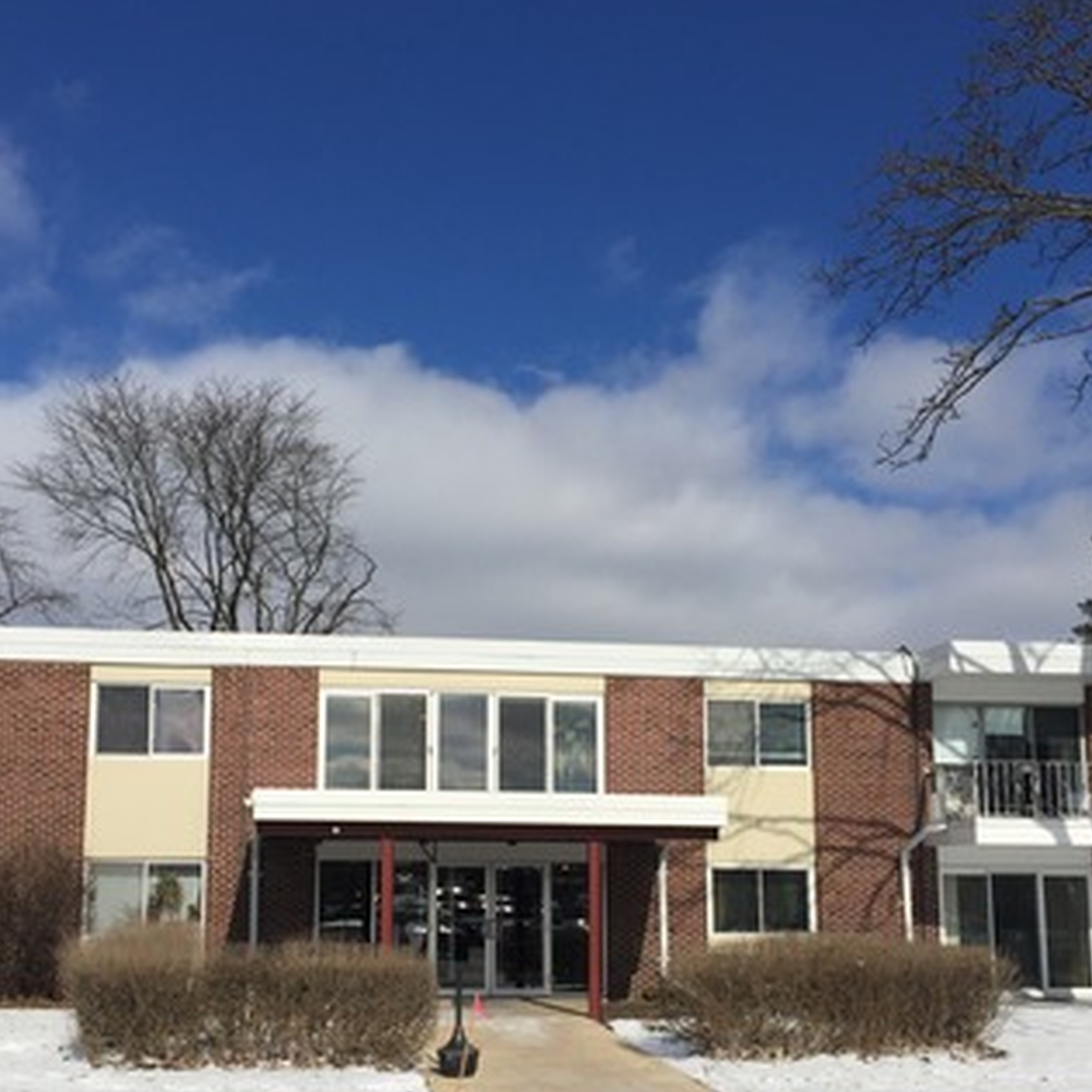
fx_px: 1392
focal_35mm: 39
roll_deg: -0.3
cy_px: 735
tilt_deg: +7.4
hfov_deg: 42.8
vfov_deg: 42.2
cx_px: 503
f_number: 2.2
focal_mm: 4.15
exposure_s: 1/5650
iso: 32
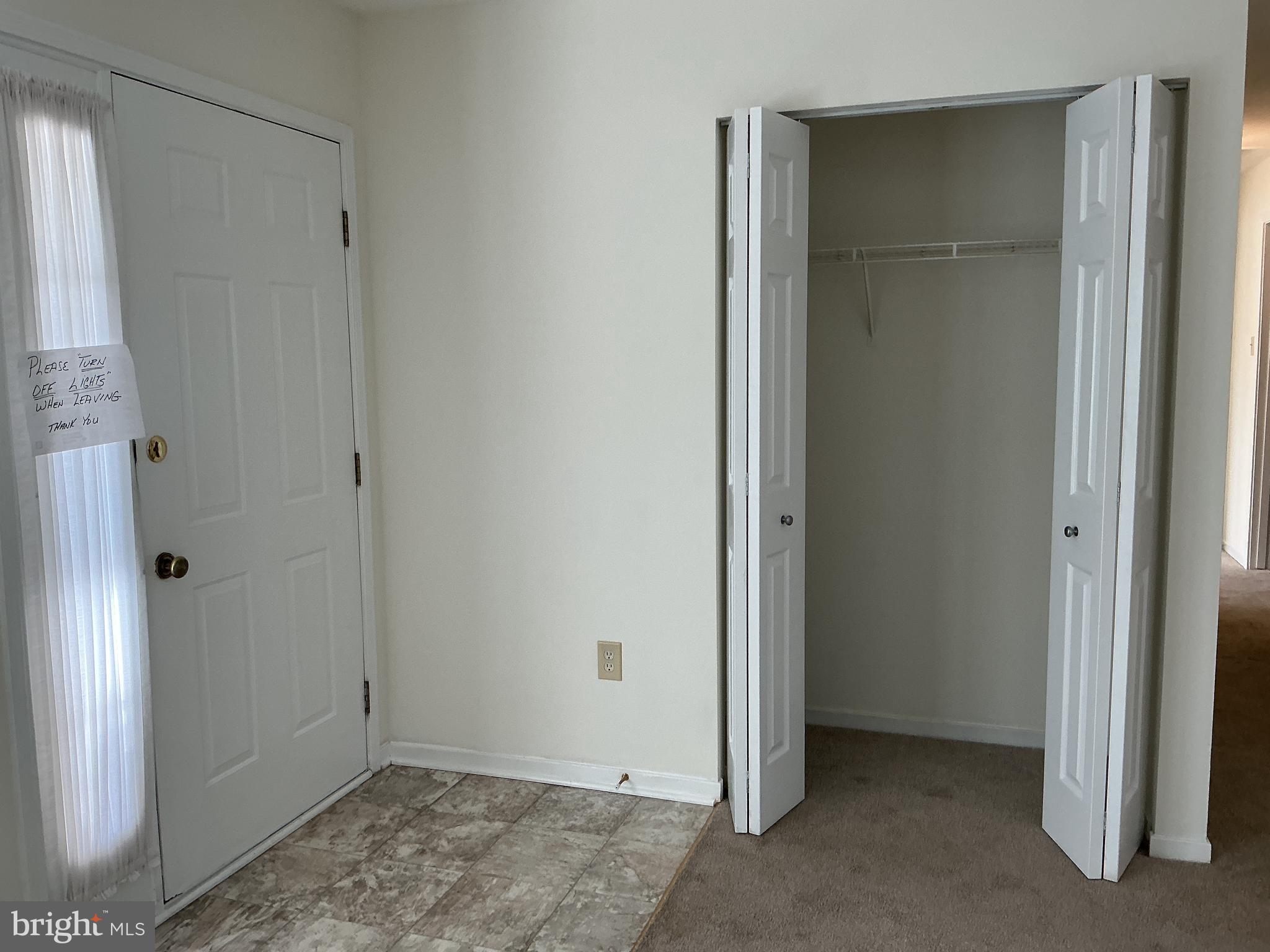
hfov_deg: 61.7
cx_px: 635
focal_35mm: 29
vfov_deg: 48.2
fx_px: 1064
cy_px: 476
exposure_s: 1/120
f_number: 1.8
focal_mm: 3
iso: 64
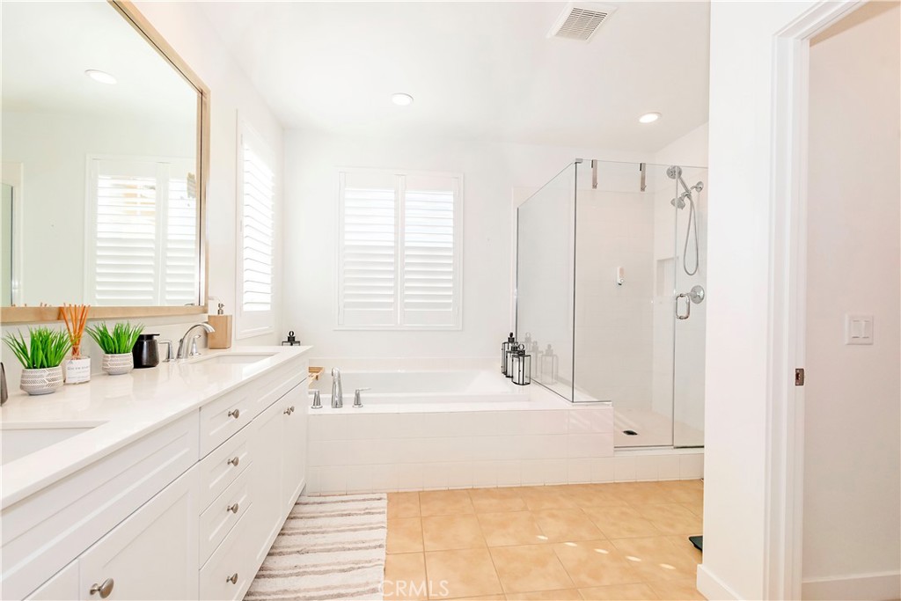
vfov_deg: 77.3
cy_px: 300
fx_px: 375
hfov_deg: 100.4
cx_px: 450
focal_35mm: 15
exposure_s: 1/250
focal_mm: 10
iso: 400
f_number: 8
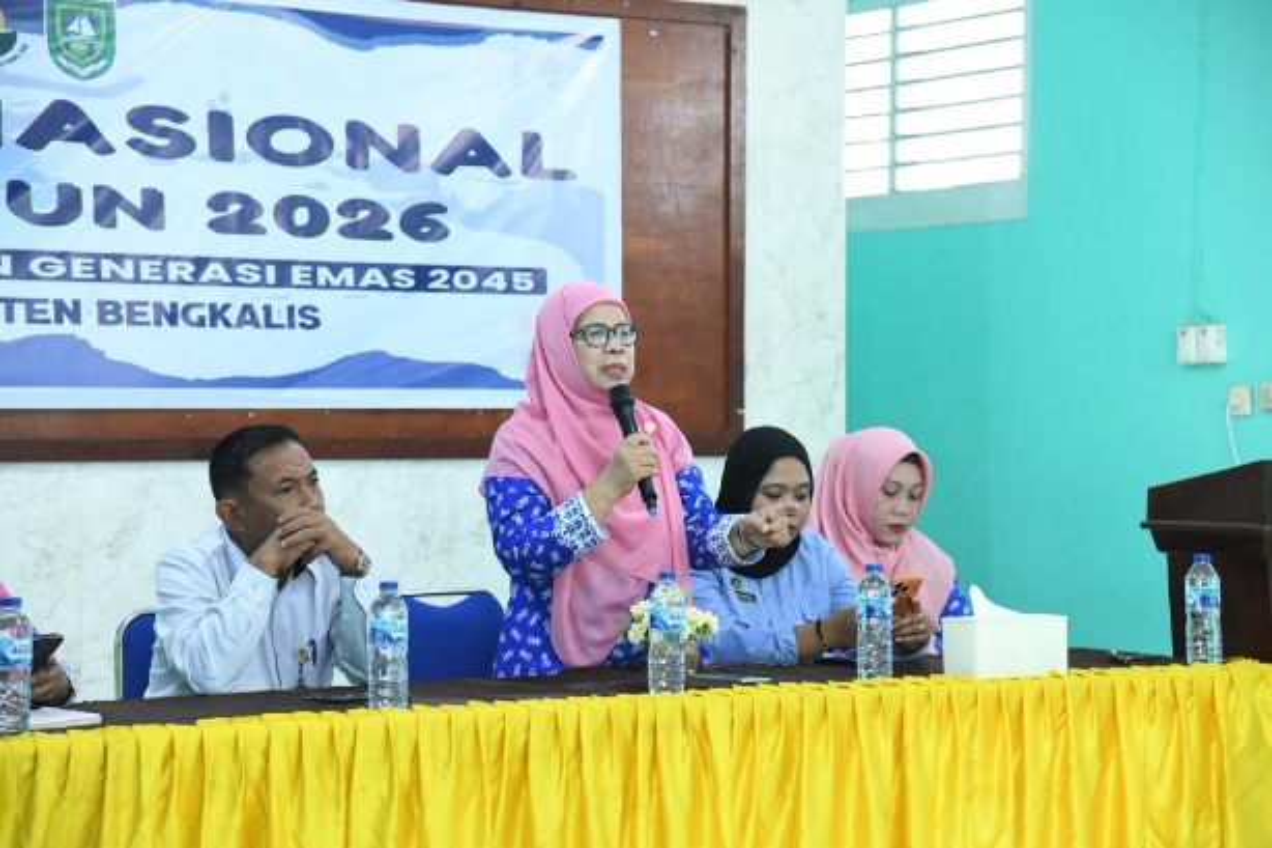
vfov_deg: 14.4
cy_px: 424
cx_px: 636
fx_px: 3356
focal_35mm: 95
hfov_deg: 21.5
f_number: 5.6
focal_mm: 95
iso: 10000
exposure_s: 1/161
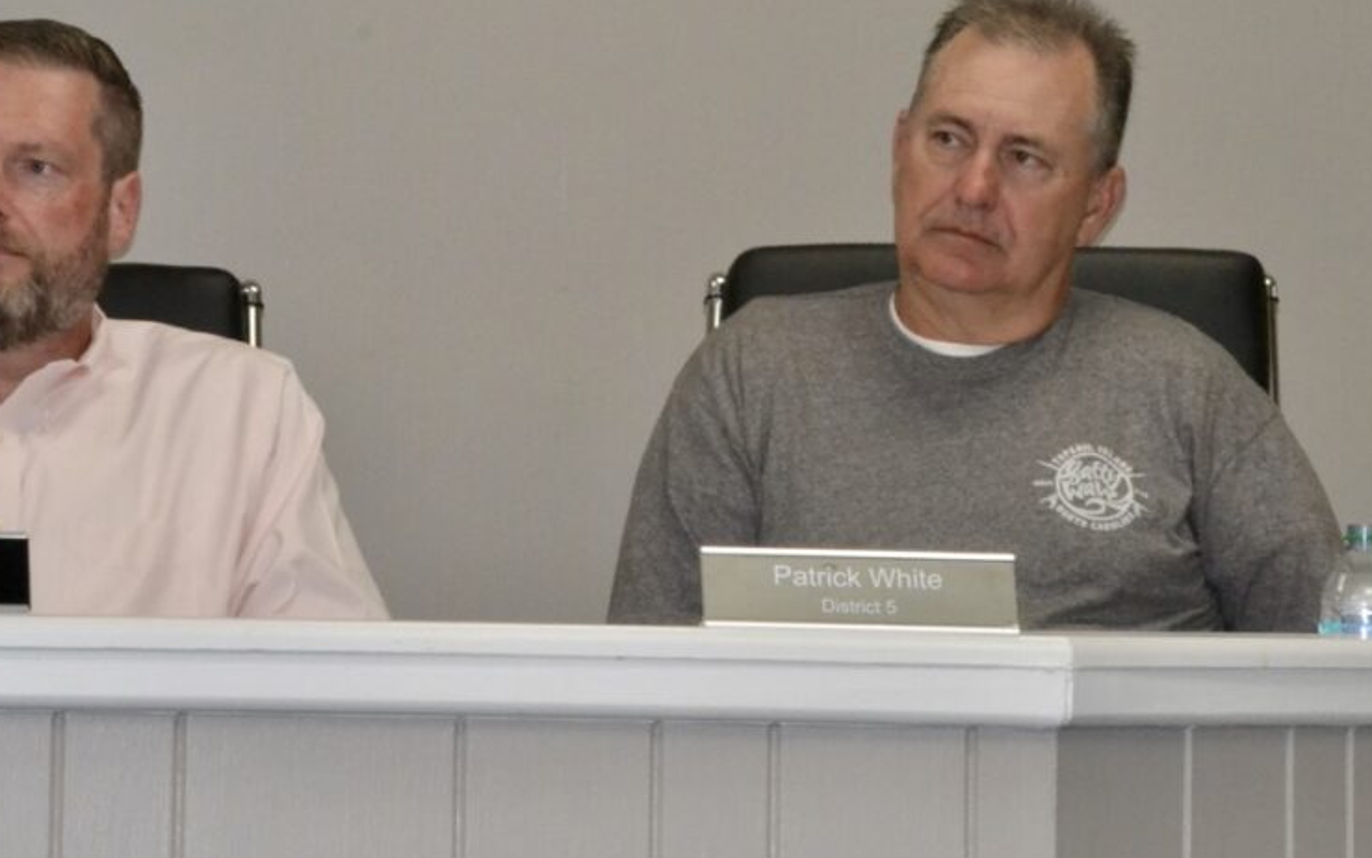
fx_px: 8077
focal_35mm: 216
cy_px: 359
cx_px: 479
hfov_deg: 9.7
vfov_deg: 6.1
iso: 3200
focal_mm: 102
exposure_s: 1/60
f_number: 20
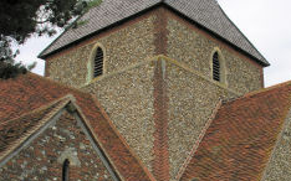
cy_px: 125
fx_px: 579
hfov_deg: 28.2
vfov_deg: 17.8
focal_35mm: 73
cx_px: 175
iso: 50
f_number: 5.6
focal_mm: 8.9
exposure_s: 1/160
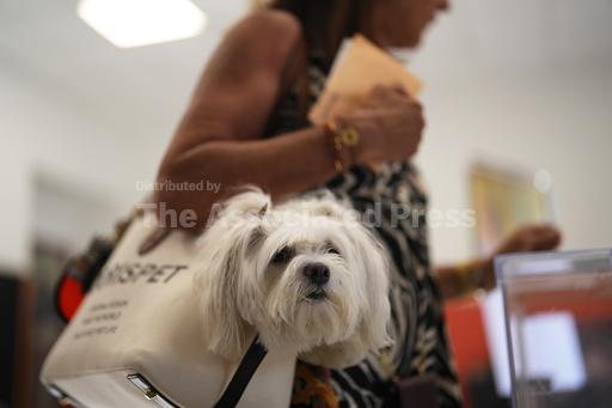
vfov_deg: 27.0
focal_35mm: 50
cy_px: 204
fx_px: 850
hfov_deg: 39.6
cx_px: 306
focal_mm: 50
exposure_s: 1/500
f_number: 1.2
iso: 400
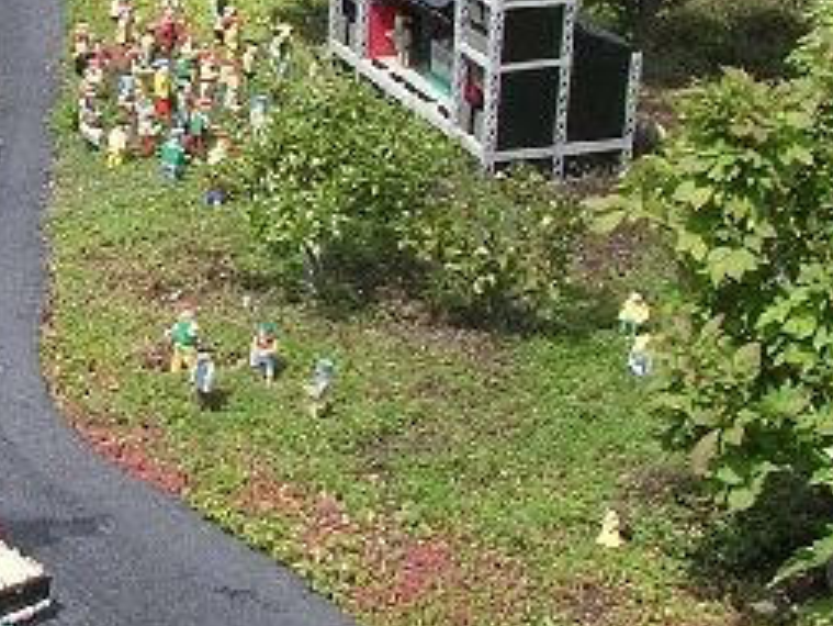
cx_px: -435
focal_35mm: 120
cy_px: 99
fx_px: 2889
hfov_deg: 15.1
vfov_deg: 12.3
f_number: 5.6
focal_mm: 5.8
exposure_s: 1/179
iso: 100
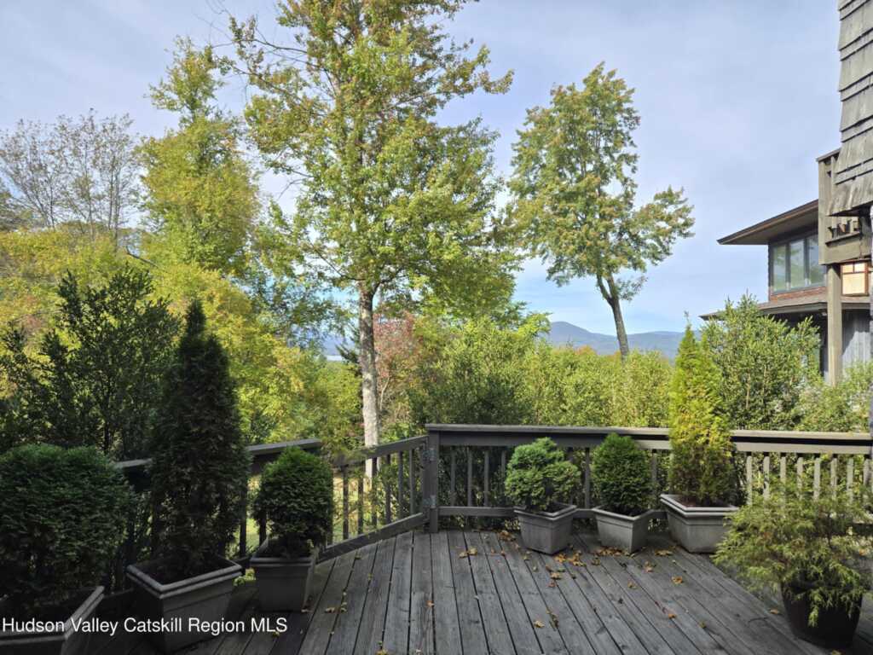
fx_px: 580
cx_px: 436
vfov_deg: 58.9
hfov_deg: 73.9
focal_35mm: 23
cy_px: 328
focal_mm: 5.4
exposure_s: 1/1038
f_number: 1.8
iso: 25
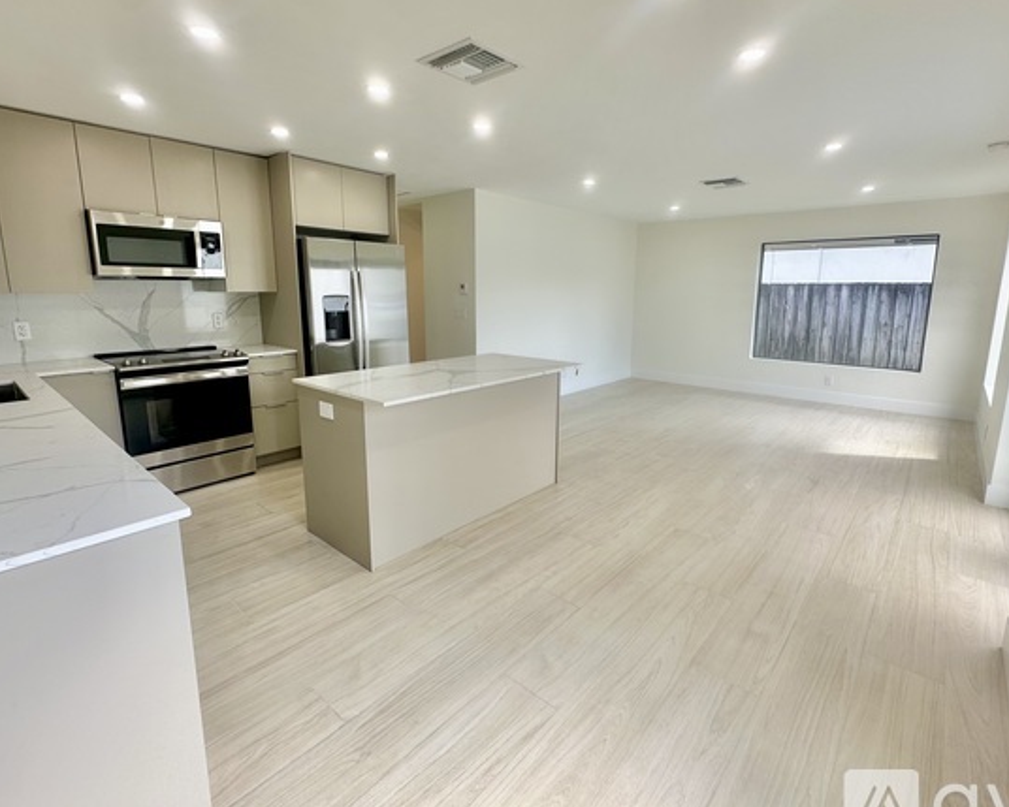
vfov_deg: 76.9
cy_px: 374
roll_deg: -0.2
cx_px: 521
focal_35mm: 17
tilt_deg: -9.9
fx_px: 508
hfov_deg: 89.6
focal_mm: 2.22
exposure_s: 1/99
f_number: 2.2
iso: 40
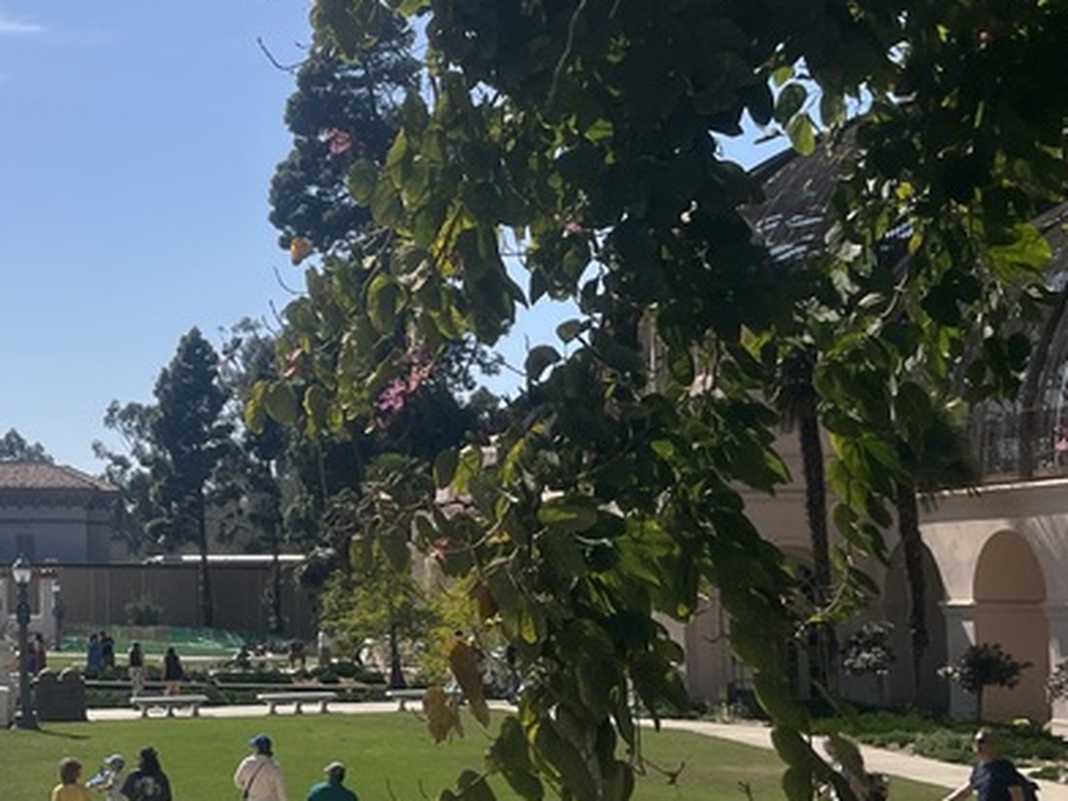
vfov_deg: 21.6
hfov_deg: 25.4
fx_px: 2098
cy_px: 354
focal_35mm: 68
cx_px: -242
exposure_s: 1/7874
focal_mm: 5.1
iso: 50
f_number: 1.6
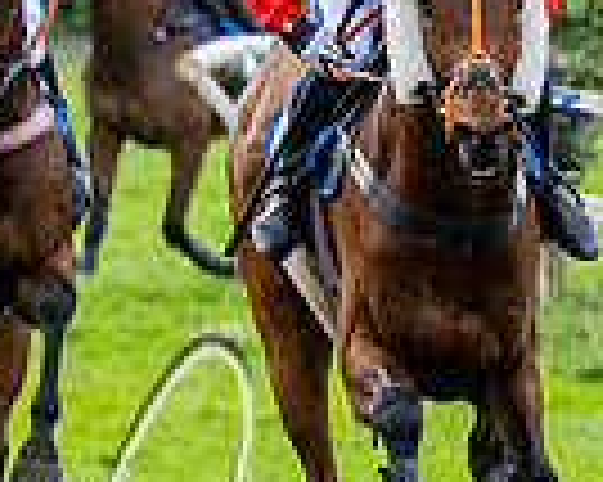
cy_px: 583
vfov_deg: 1.1
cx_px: 1512
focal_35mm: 1390
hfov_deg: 1.4
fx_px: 24789
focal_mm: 135
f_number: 4
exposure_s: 1/1600
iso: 400
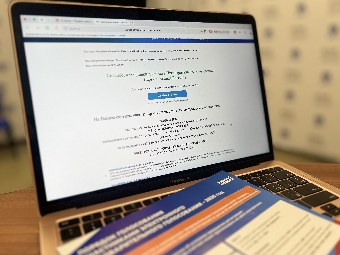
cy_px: 128
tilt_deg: -17.4
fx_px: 265
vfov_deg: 51.4
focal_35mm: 27
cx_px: 167
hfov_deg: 65.3
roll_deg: -0.1
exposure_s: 1/150
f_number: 1.5
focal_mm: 5.7
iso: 32
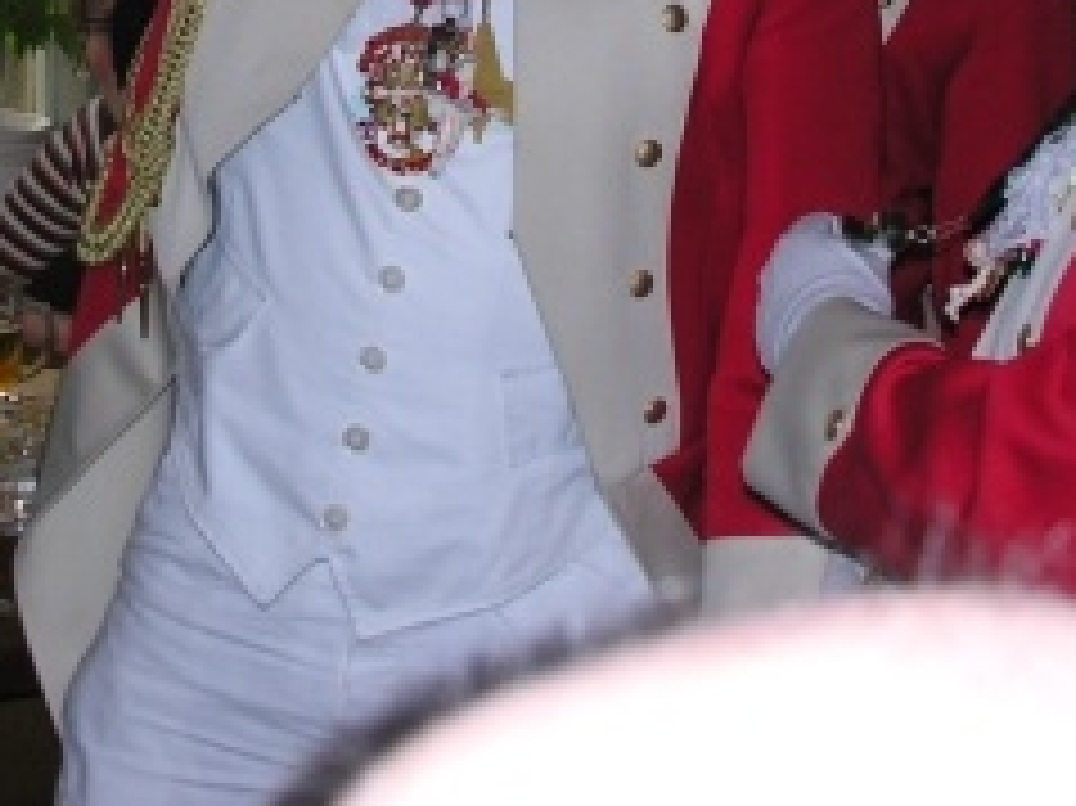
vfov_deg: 12.0
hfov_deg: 16.8
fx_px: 3635
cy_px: -437
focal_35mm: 117
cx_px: 387
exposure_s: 1/60.1
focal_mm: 8.9
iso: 50
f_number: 2.8
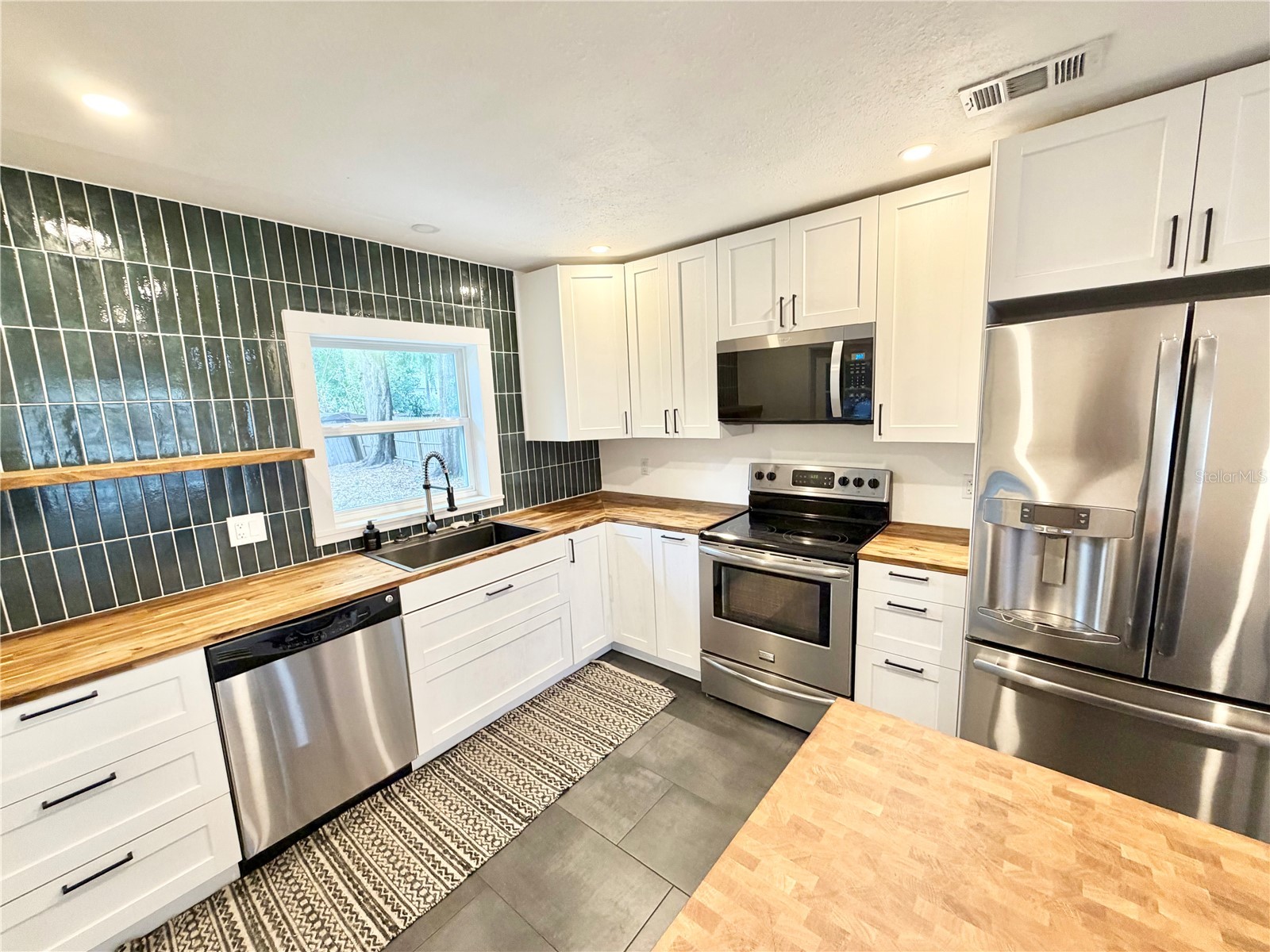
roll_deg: +2.7
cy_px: 476
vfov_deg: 85.7
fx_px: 514
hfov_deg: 102.1
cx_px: 635
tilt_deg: -8.6
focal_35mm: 14
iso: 250
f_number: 2.2
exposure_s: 1/60
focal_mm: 2.22
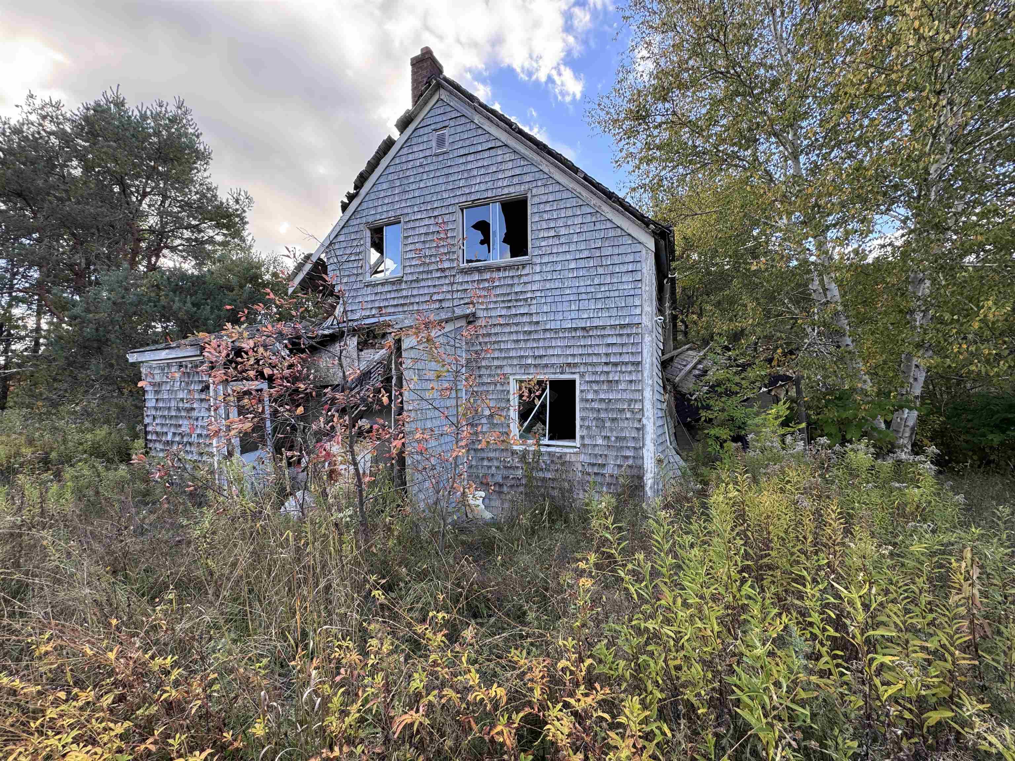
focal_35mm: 14
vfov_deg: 85.7
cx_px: 508
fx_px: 411
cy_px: 380
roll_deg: +1.5
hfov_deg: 102.1
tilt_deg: +2.7
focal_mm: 2.22
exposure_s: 1/115
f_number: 2.2
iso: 40
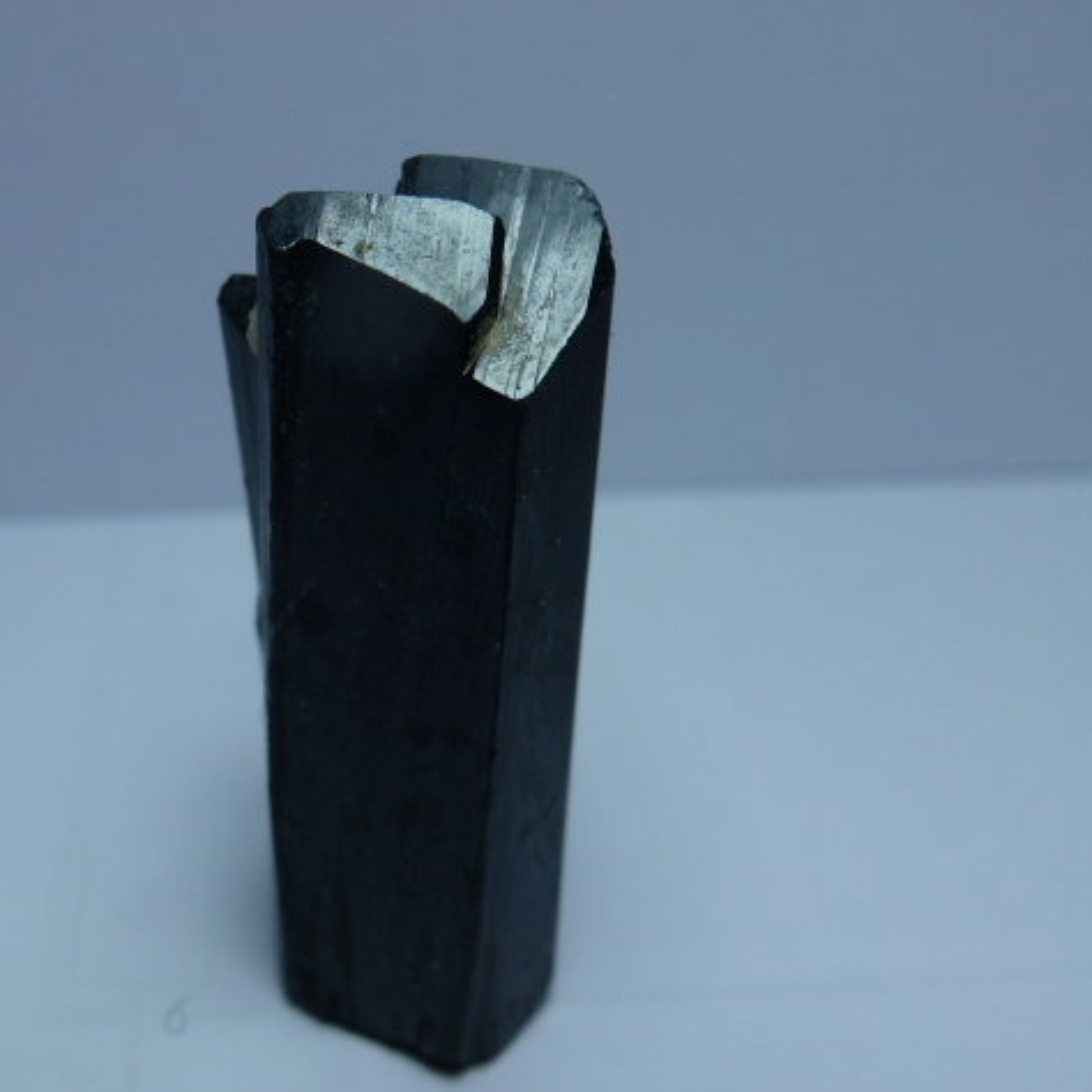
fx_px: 1535
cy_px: 551
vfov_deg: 39.2
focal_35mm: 43
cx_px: 401
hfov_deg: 38.9
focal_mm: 6.4
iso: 100
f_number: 4
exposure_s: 1/200
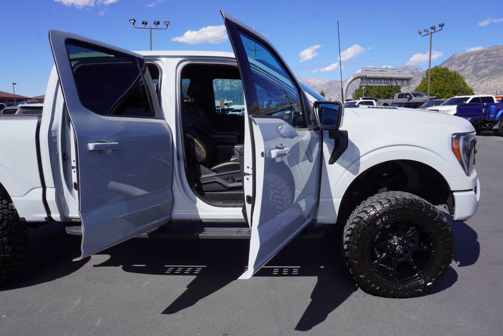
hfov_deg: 67.4
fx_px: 377
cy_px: 168
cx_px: 252
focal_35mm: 27
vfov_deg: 48.0
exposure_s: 1/160
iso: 100
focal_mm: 18
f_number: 10
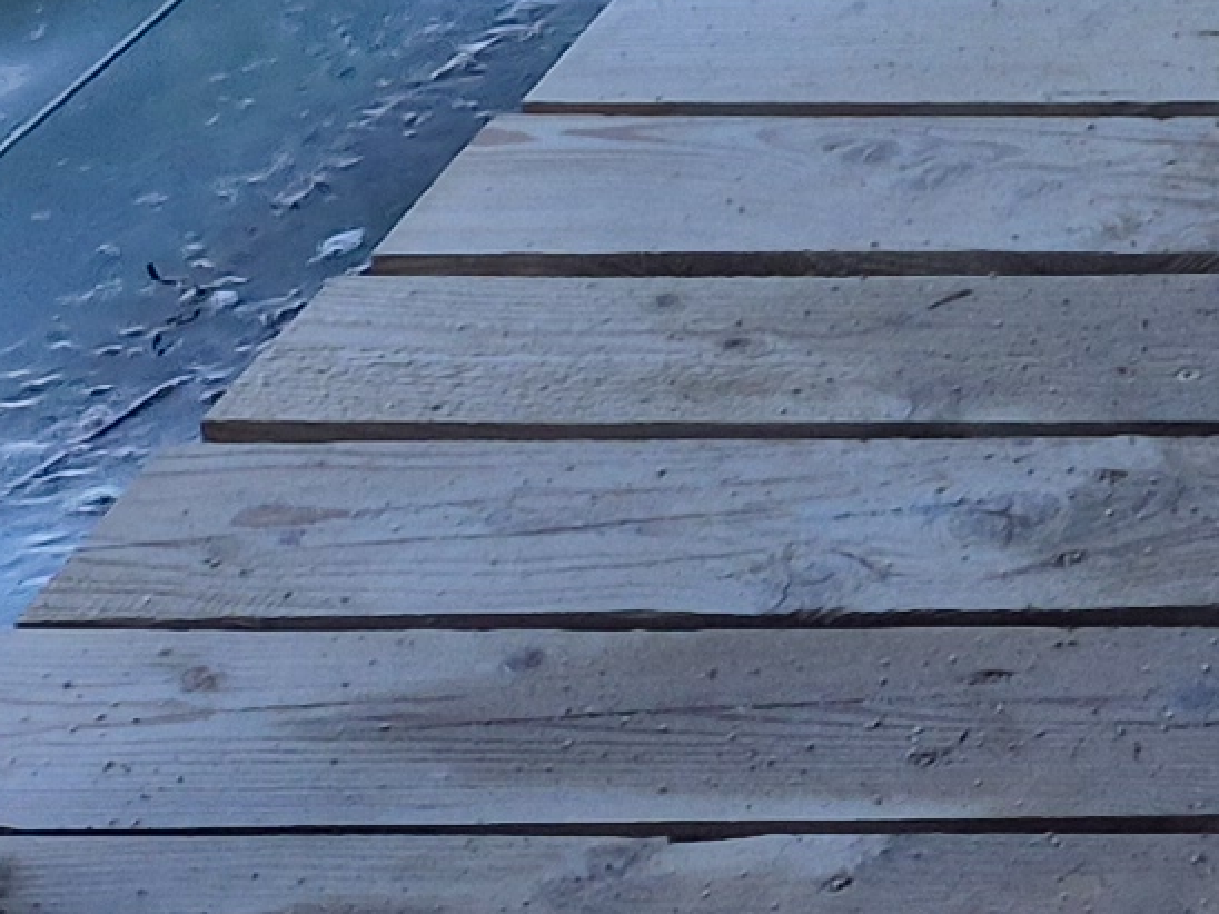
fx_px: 5916
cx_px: 3675
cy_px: -1848
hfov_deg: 9.3
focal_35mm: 168
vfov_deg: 7.7
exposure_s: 1/726
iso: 25
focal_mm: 5.4
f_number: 1.8
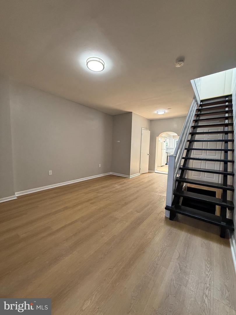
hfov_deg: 85.7
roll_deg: -2.7
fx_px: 127
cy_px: 158
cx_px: 118
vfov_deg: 102.1
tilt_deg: -3.6
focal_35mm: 14
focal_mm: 2.22
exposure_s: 1/120
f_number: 2.2
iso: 320
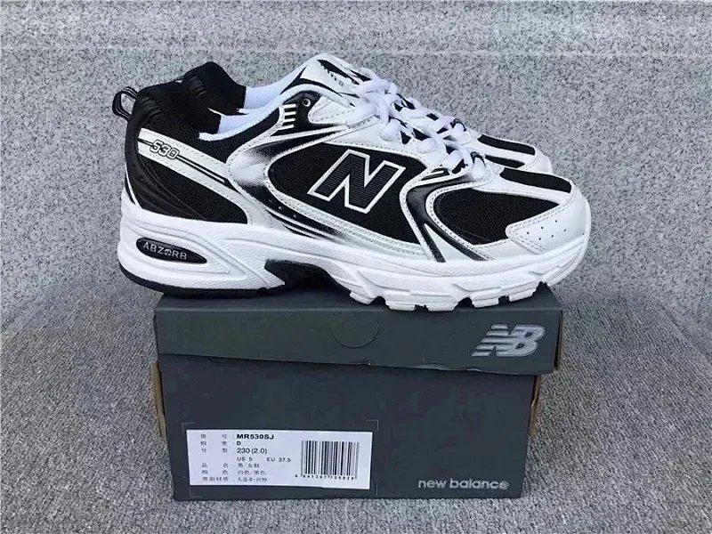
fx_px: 638
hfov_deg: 58.4
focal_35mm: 31
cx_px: 356
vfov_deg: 45.4
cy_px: 267
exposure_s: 1/570
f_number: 2.4
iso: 25
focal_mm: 3.3
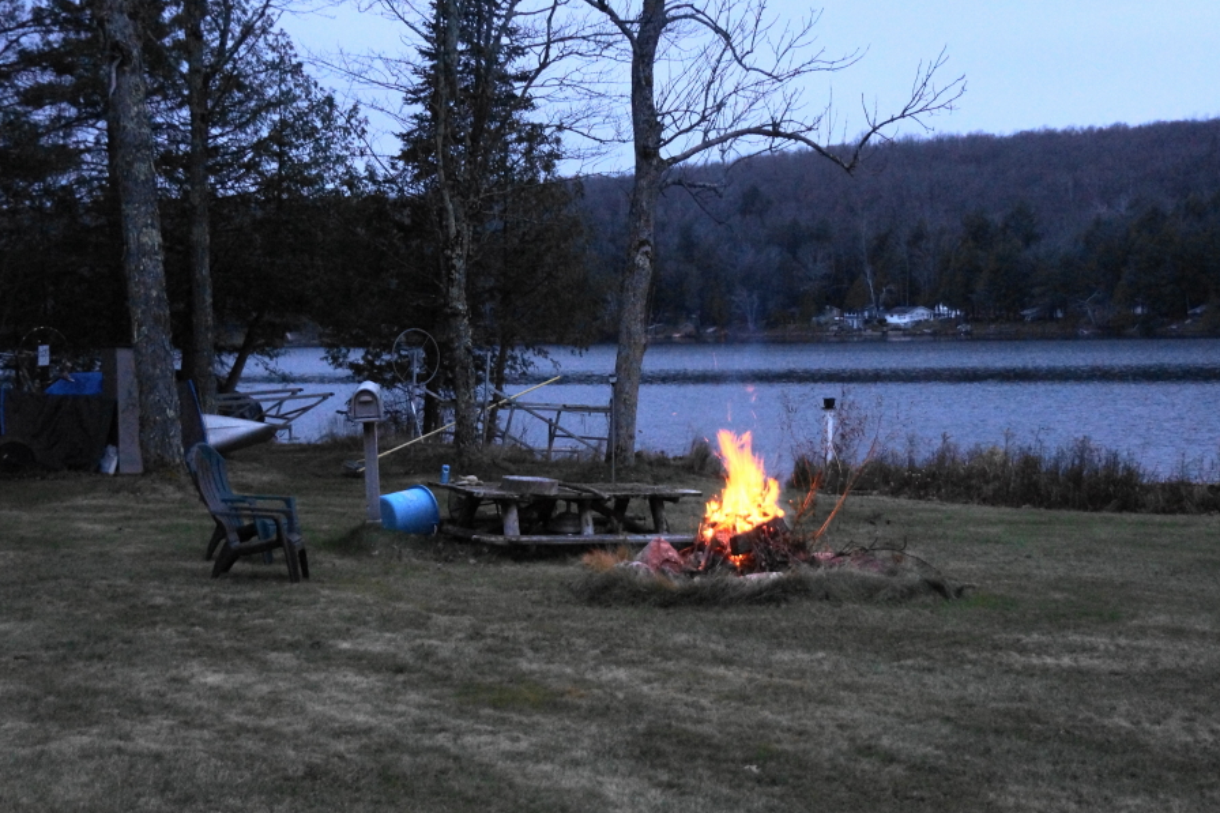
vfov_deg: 23.2
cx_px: 665
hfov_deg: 34.2
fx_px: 1984
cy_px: 407
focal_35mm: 59
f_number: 4
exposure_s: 1/25
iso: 1600
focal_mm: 35
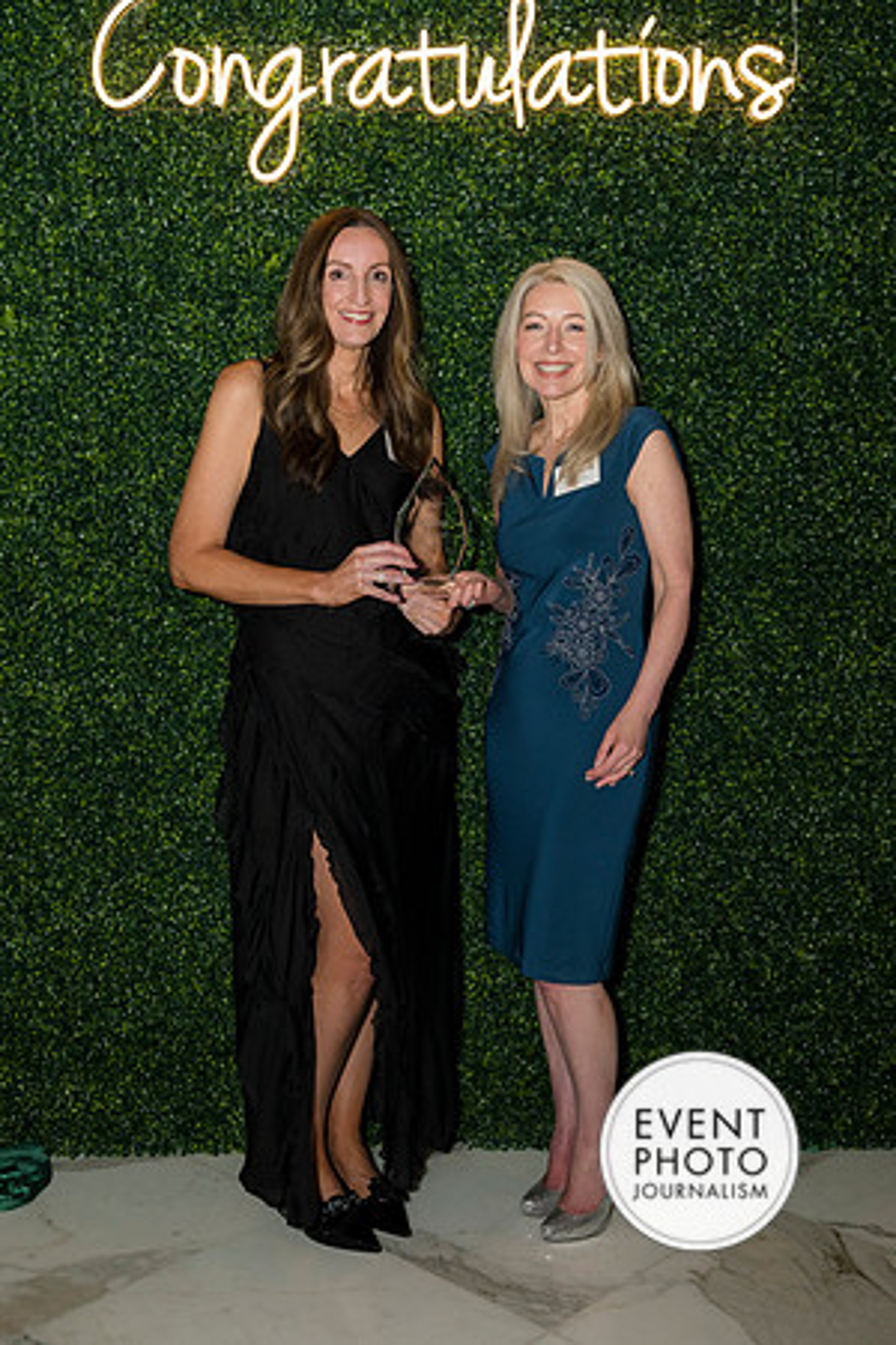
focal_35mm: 41
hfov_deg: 32.6
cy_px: 672
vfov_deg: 47.4
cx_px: 448
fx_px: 1531
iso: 640
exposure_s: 1/160
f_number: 5
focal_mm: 41
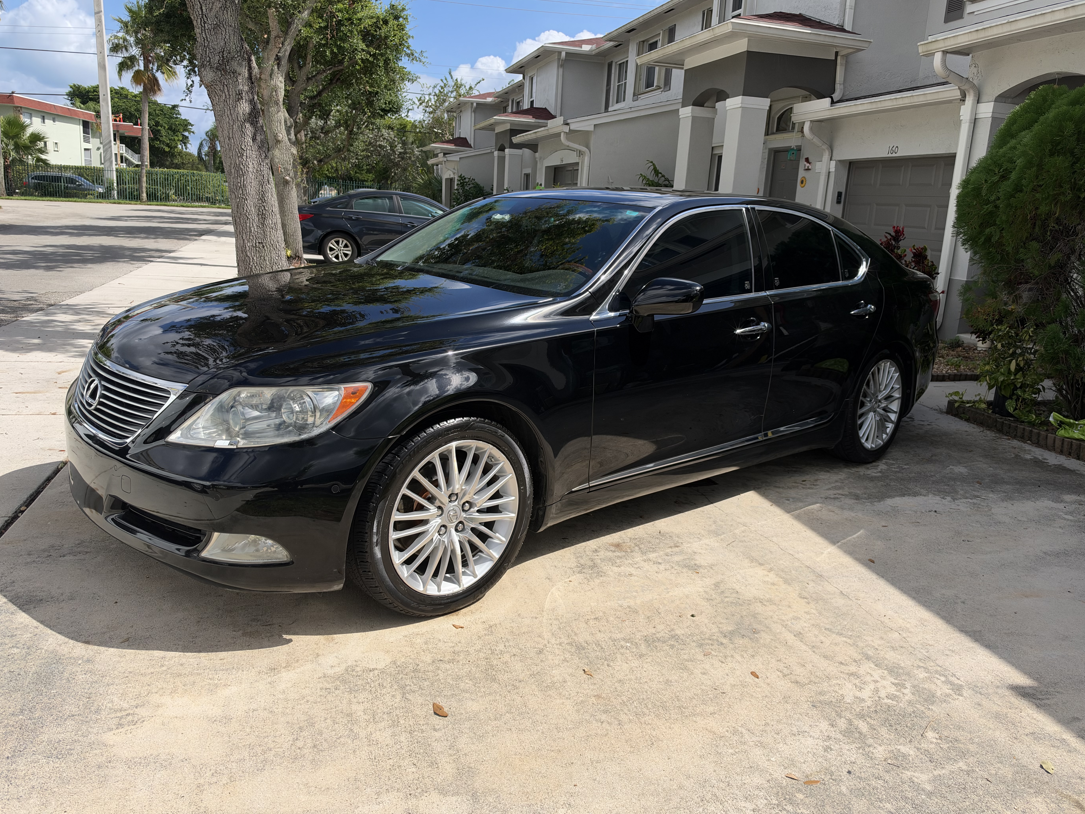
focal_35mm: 25
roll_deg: -3.3
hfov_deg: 69.4
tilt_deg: -12.4
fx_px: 784
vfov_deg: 54.9
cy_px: 396
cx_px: 532
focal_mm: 6.93
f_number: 1.8
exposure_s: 1/4878
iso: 64
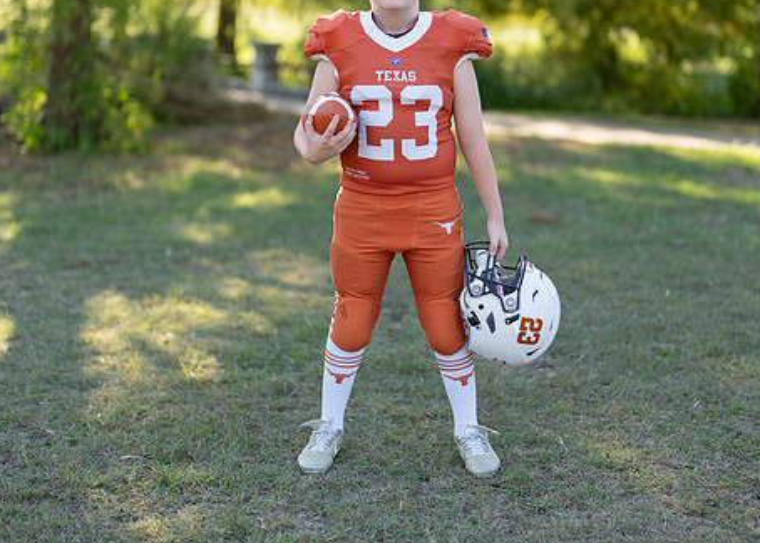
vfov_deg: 21.2
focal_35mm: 67
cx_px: 402
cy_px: 206
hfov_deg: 29.4
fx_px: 1446
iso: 100
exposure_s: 1/1250
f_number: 1.2
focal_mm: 50
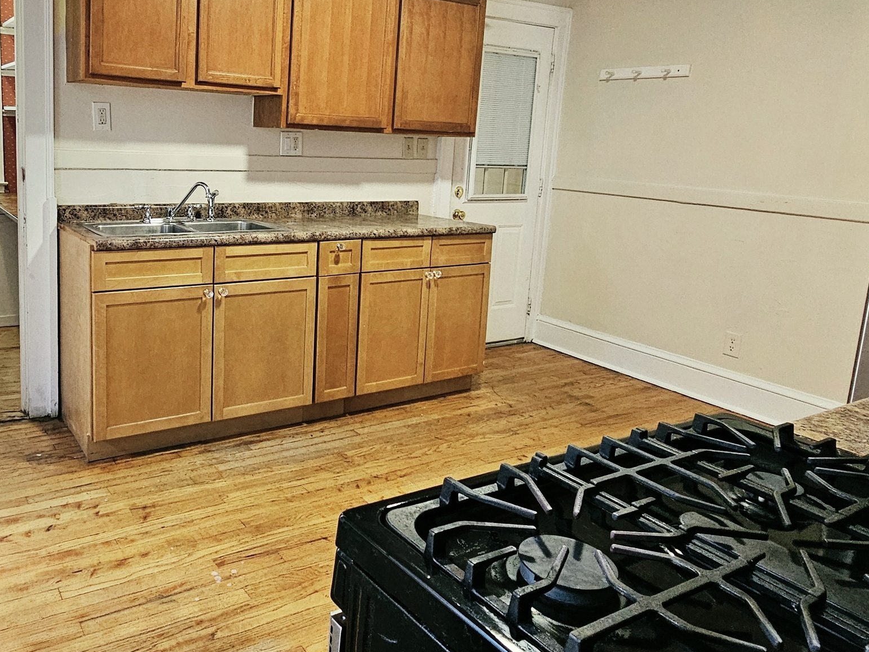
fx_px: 653
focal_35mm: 26
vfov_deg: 52.6
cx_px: 289
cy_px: 250
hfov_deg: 65.5
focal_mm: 2.2
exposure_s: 1/60.2
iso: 320
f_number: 2.2
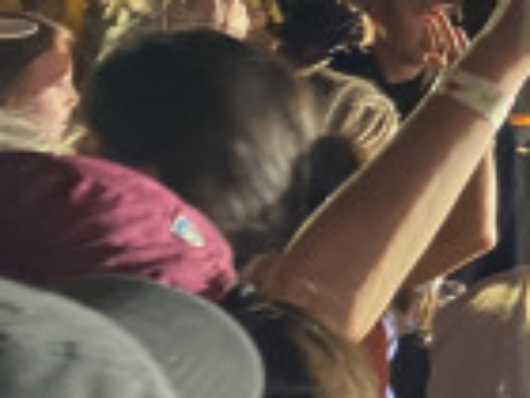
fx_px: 1822
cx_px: 1166
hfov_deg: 13.4
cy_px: 144
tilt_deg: -14.4
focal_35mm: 119
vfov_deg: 12.4
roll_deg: +2.9
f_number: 1.8
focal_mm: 4.25
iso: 200
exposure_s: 1/51
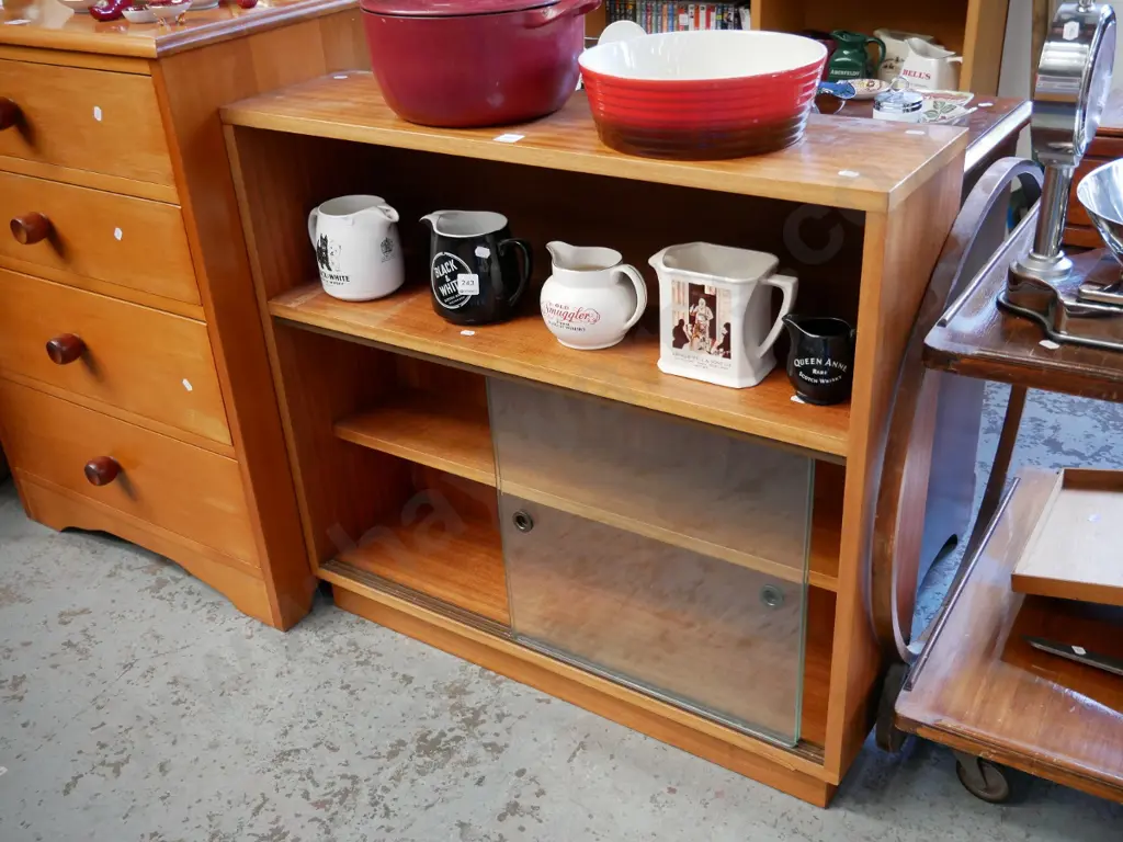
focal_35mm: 36
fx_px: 1168
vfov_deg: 39.7
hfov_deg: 51.4
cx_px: 562
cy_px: 421
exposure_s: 1/60
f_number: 3.9
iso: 1600
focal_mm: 18
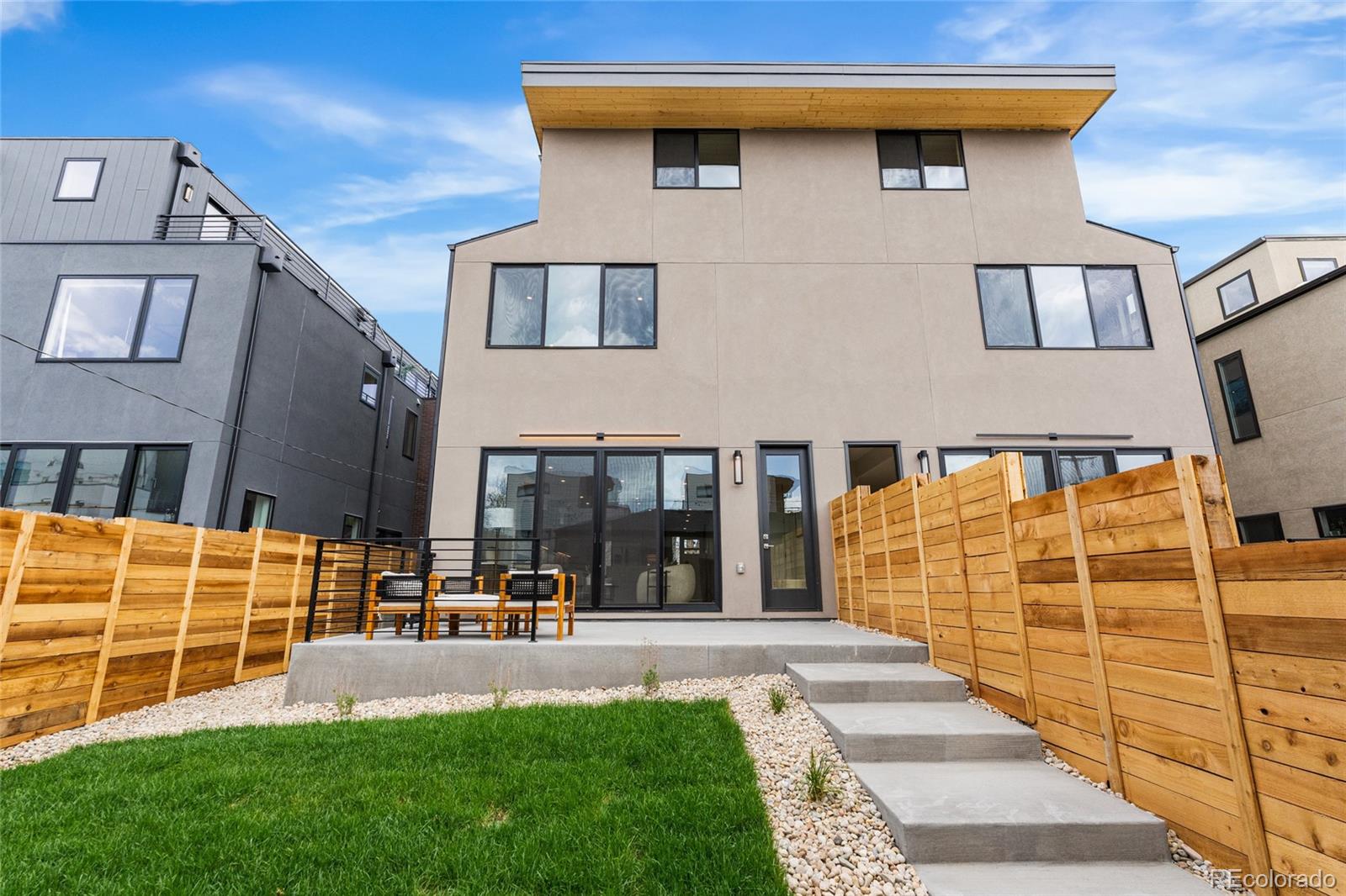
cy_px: 448
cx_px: 673
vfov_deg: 73.7
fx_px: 598
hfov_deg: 96.7
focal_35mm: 16
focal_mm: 16
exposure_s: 1/800
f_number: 8
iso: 640
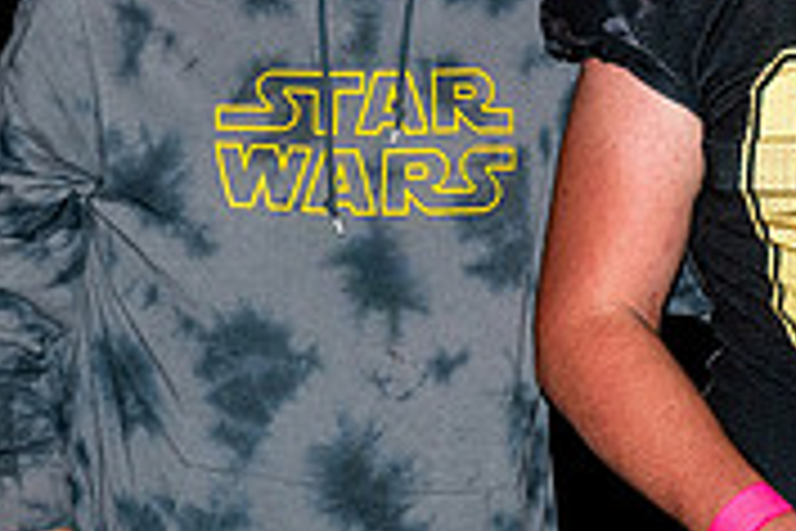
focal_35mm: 289
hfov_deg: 7.1
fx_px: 6390
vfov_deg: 4.8
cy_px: 285
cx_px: 923
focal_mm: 48
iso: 320
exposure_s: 1/200
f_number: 5
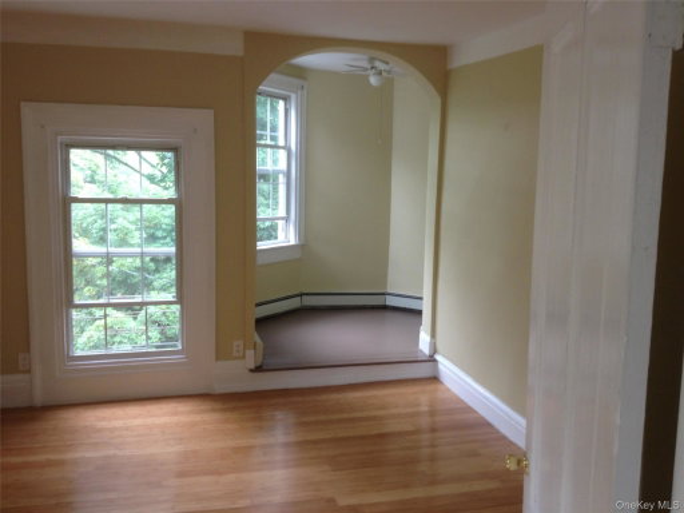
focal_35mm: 35
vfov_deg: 40.7
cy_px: 256
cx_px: 342
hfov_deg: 52.6
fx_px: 692
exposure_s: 1/24
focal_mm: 4.28
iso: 50
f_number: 2.4
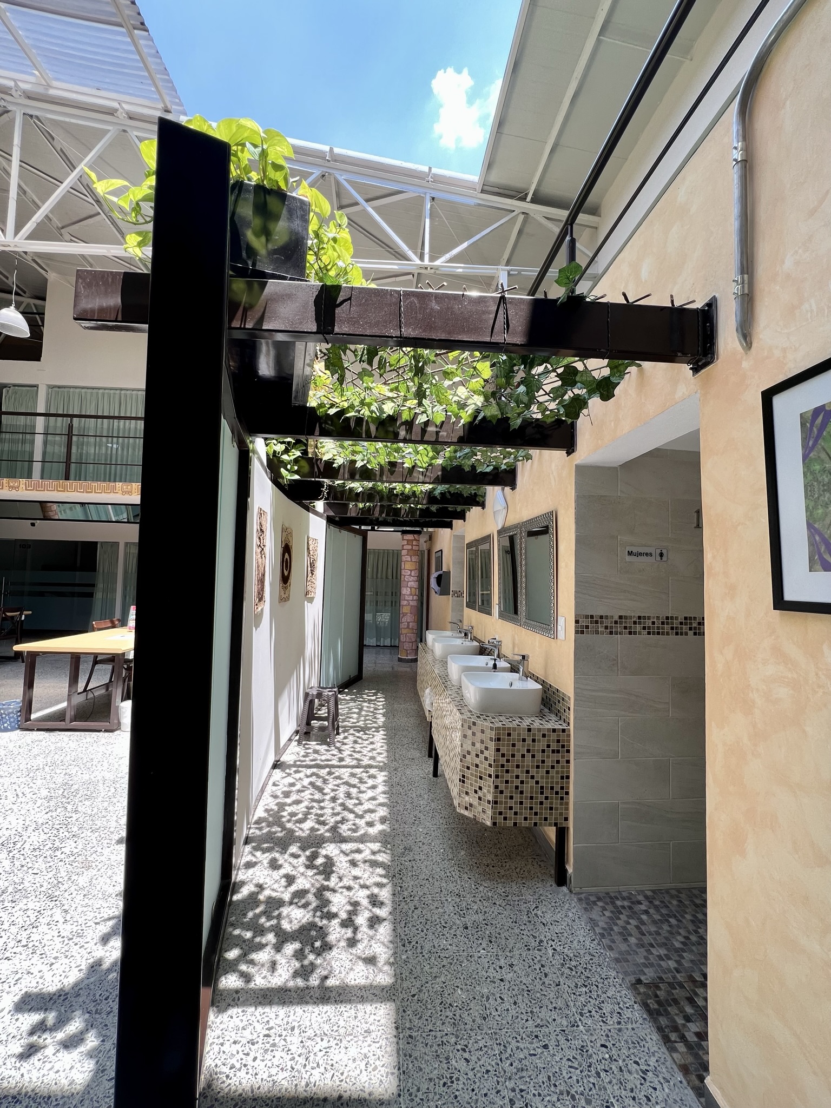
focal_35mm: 13
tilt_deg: +2.3
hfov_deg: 89.9
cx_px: 416
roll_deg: -1.4
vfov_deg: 106.2
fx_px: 416
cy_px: 554
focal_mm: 1.57
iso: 32
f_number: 1.8
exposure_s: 1/220
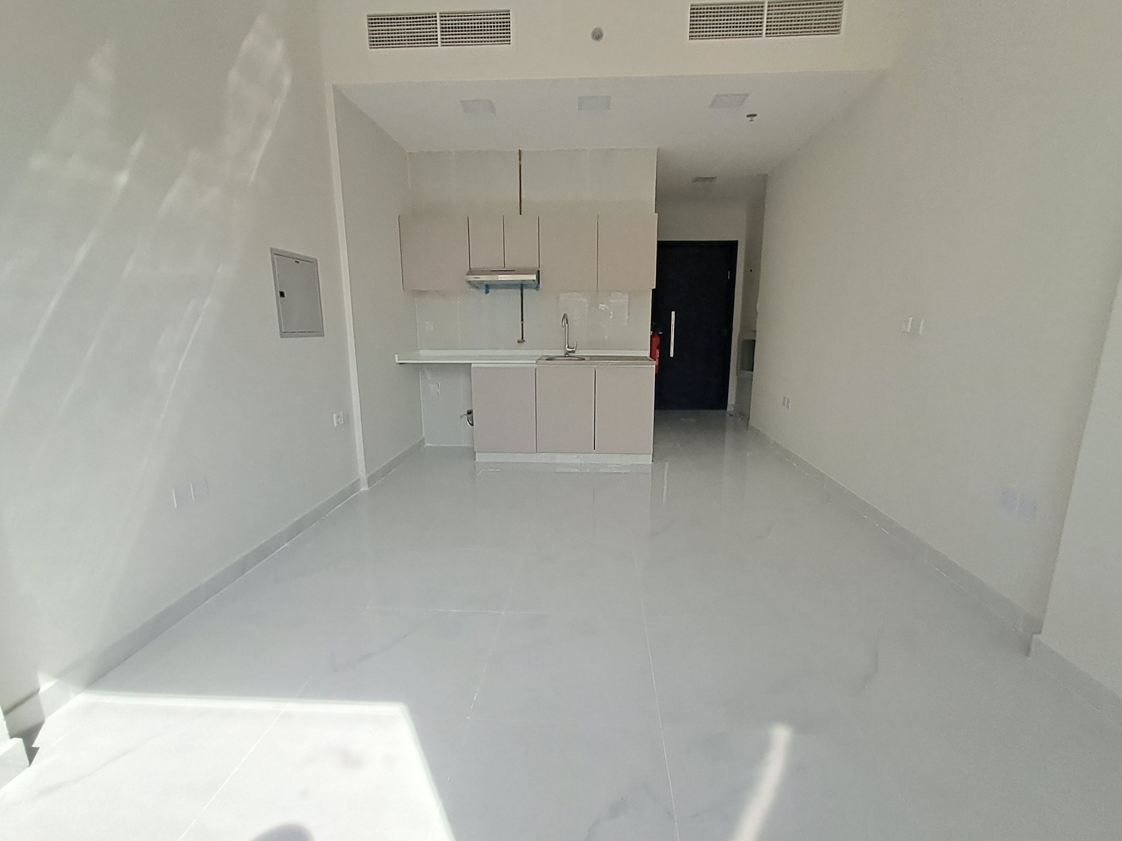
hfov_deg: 94.5
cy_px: 420
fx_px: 519
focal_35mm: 16
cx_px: 561
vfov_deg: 78.1
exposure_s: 1/100
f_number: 2.2
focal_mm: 1.64
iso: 64
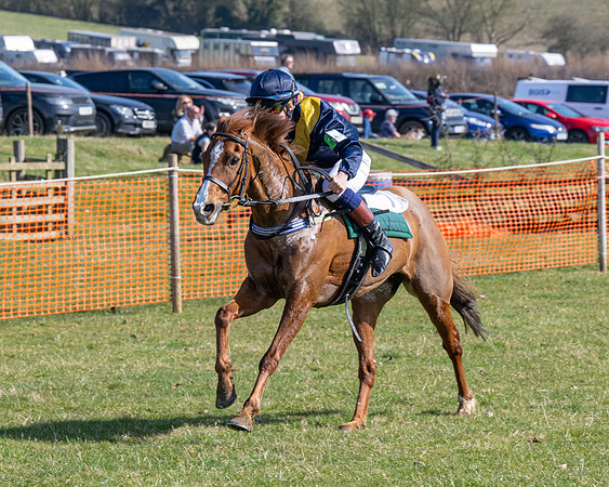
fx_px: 3507
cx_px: 221
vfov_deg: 7.9
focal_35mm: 195
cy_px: 262
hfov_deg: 9.9
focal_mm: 80
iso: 200
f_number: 5
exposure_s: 1/1000
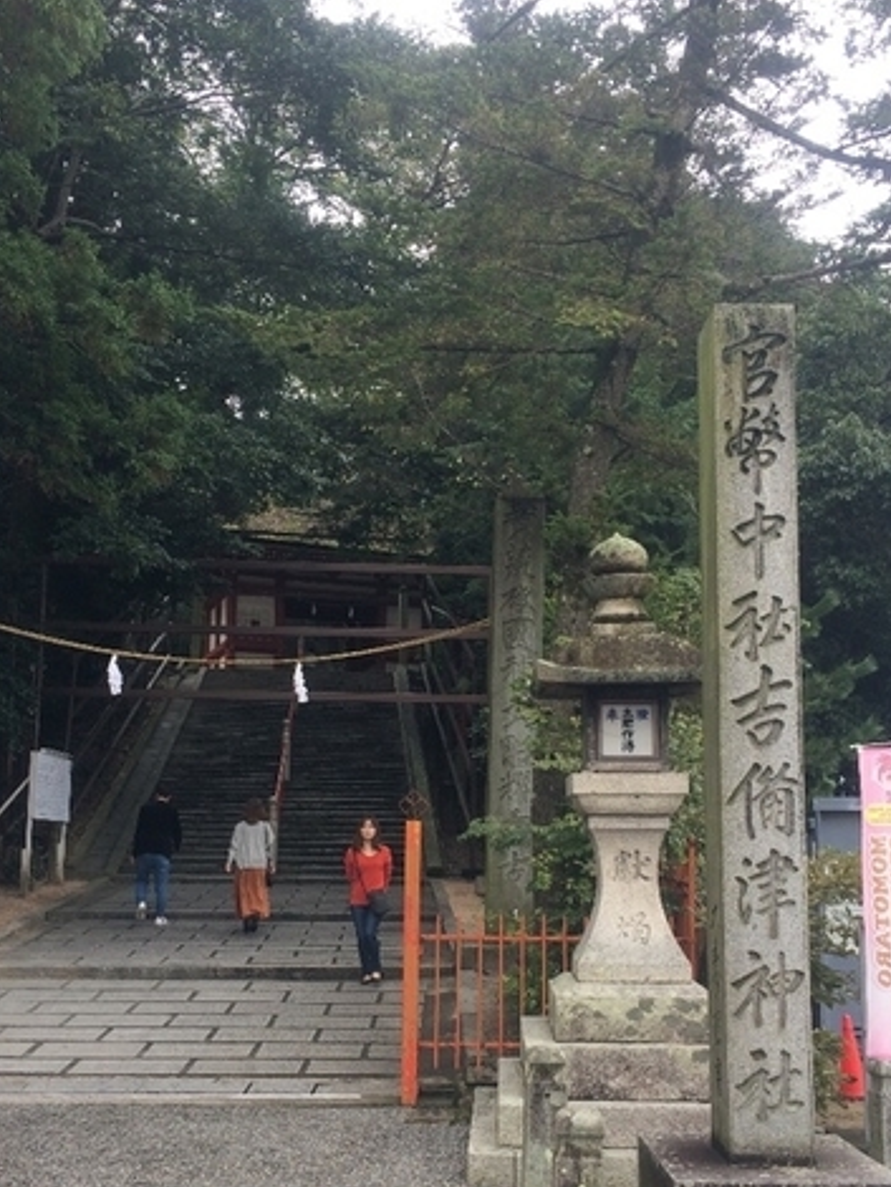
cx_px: 449
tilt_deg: +4.4
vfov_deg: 49.8
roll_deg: -0.1
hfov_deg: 38.7
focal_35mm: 37
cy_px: 710
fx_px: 1269
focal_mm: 4.15
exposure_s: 1/304
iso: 32
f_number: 2.2
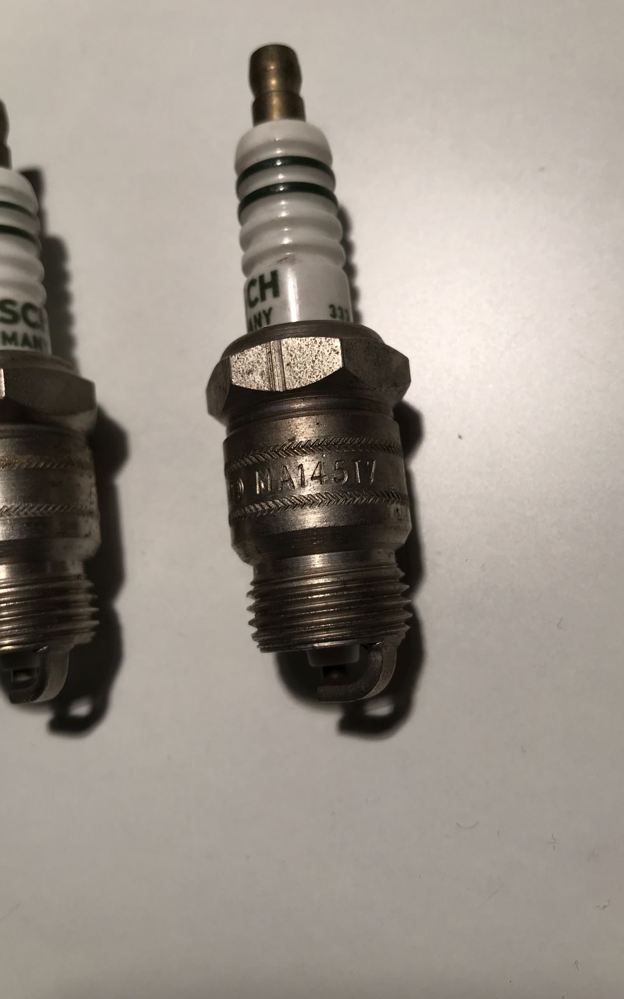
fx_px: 817
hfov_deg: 41.8
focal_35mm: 30
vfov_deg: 62.9
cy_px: 495
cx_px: 310
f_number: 1.8
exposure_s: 1/105
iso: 20
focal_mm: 3.99
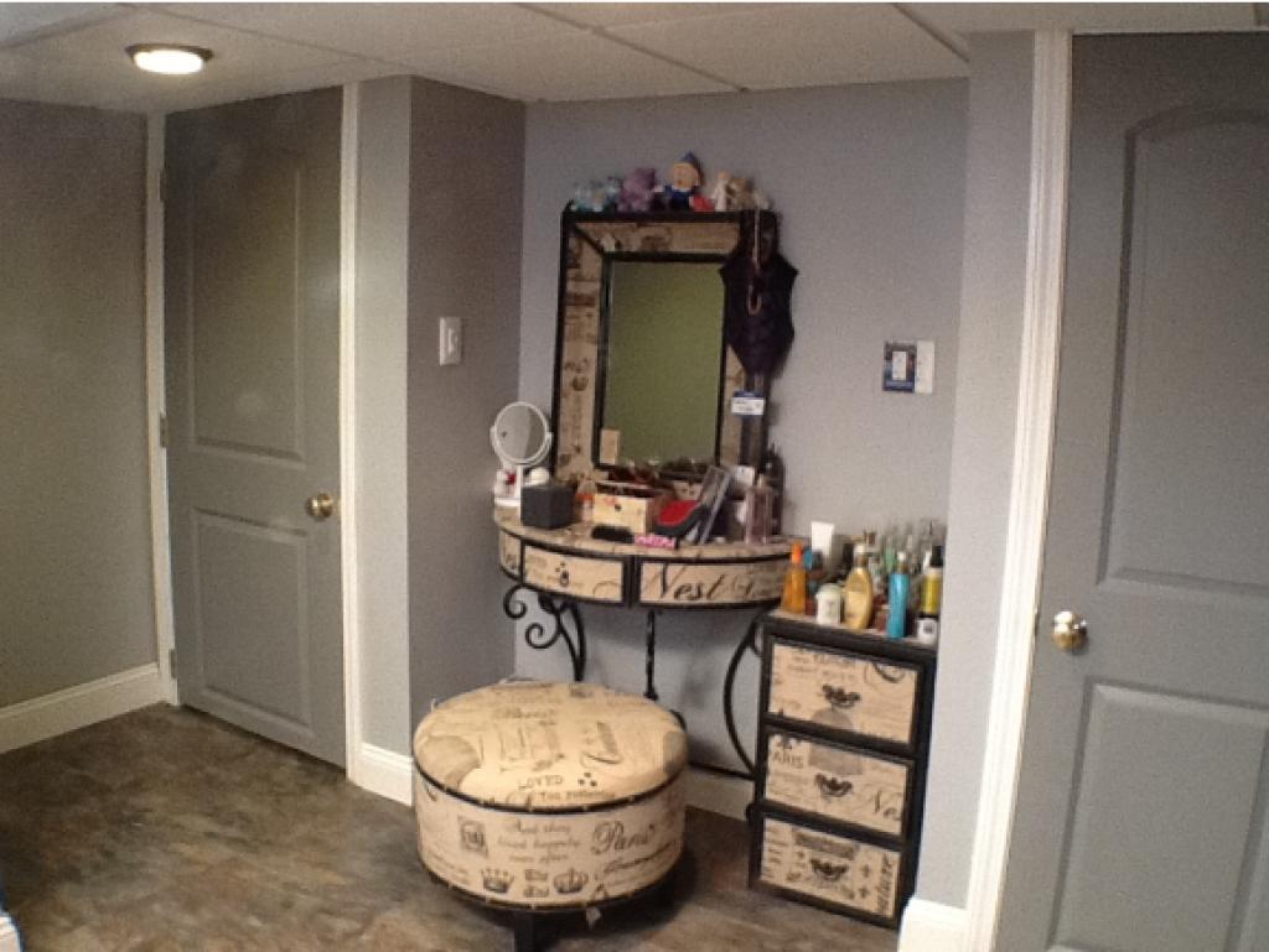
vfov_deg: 32.9
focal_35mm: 44
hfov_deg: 42.9
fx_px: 1614
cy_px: 476
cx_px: 634
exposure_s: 1/30
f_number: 2.4
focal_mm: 2.03
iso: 125
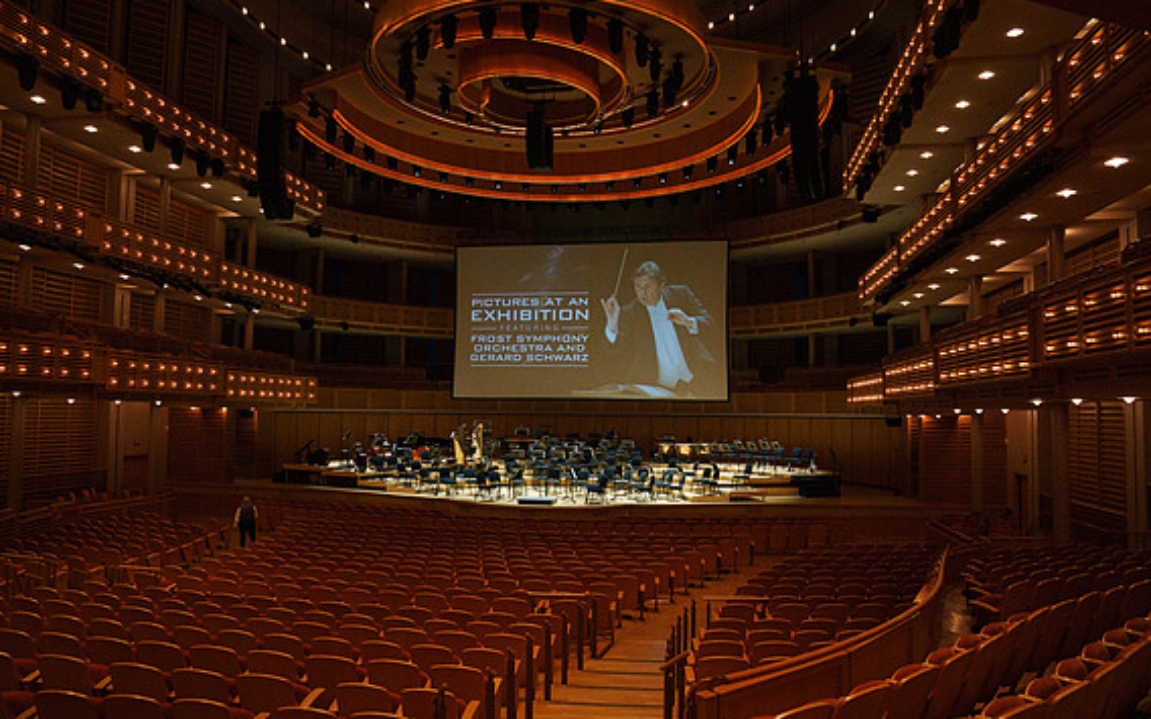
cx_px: 573
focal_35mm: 25
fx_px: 784
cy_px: 362
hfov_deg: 72.5
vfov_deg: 49.3
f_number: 7.1
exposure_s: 1/200
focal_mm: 24
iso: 3200
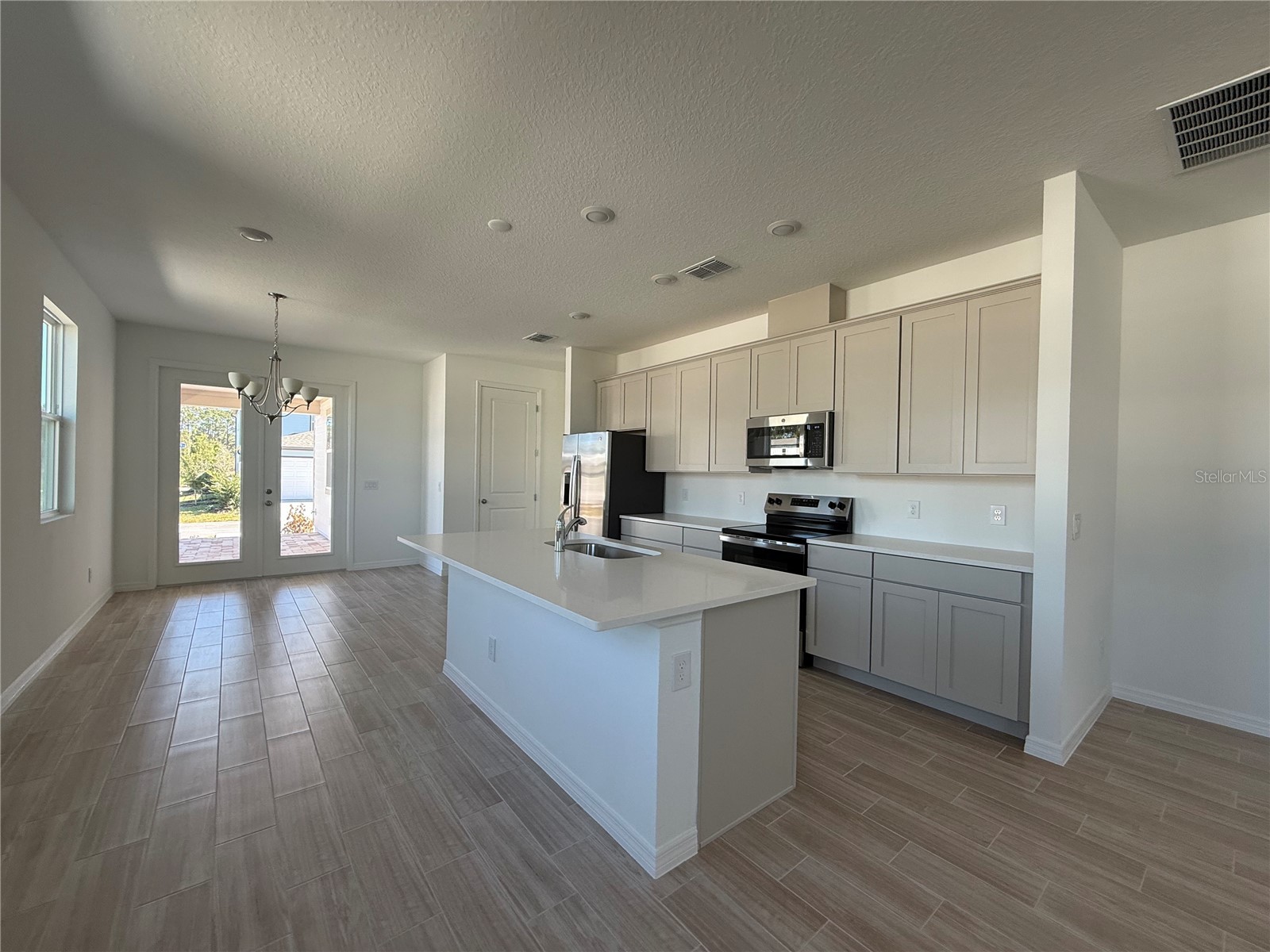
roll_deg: -2.4
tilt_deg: +0.5
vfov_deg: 85.7
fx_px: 514
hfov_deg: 102.1
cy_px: 476
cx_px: 635
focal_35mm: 14
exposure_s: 1/120
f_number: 2.2
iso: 80
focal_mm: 2.22
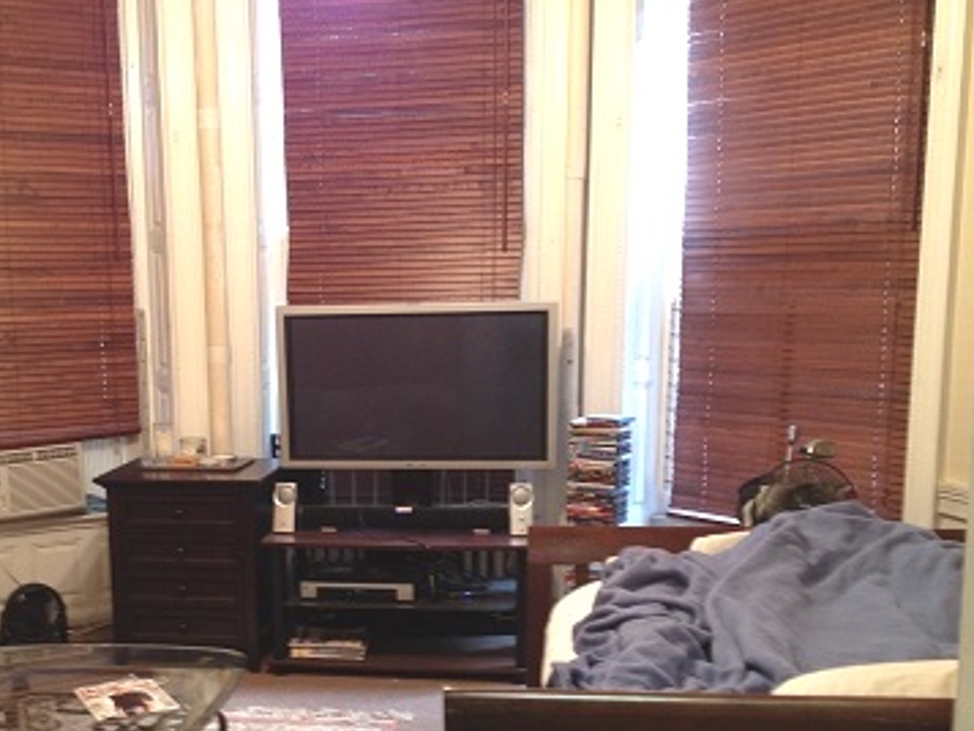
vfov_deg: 30.0
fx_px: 1351
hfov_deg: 39.3
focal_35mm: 48
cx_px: 352
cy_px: 499
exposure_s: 1/20
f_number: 2.4
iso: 160
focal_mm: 4.28
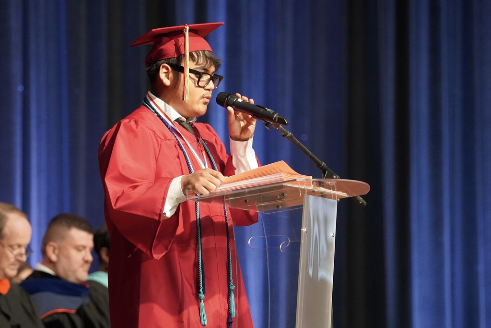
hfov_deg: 11.4
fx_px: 2455
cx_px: 246
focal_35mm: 180
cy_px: 164
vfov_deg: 7.6
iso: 6400
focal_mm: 180
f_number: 4
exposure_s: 1/200
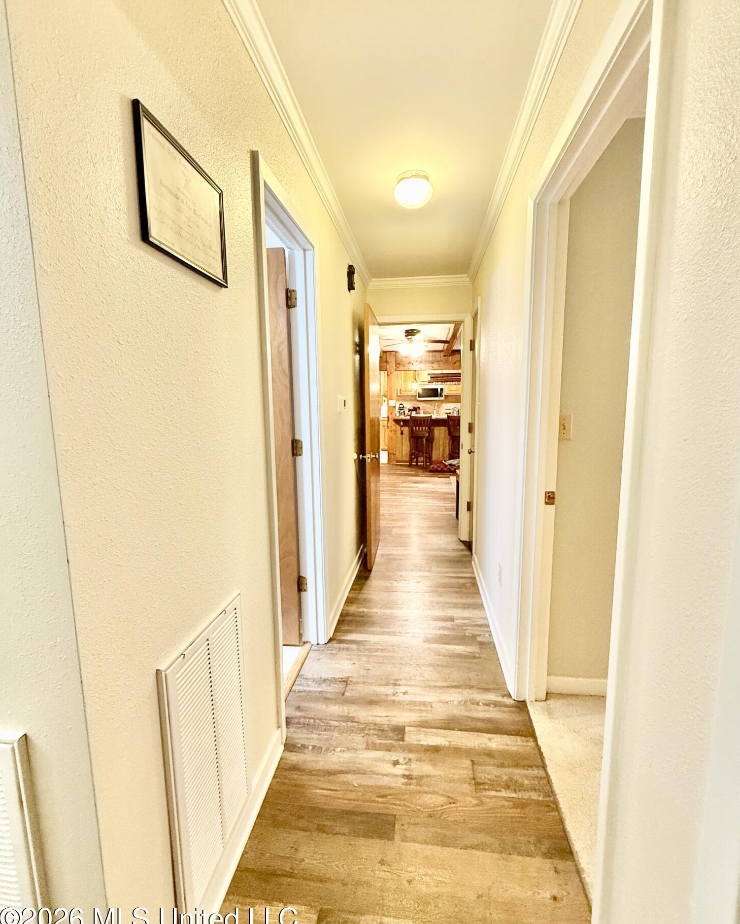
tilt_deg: -7.2
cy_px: 458
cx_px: 378
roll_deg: +1.0
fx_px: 411
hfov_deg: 84.0
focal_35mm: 15
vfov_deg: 96.8
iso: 500
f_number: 2.2
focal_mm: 2.22
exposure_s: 1/60
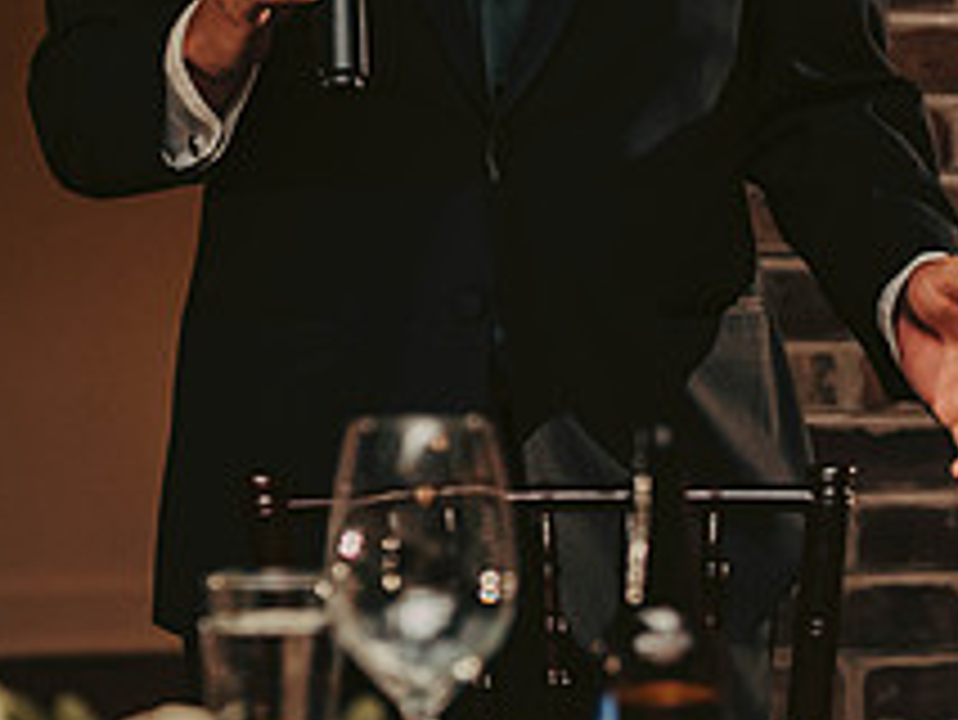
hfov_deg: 10.7
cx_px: 90
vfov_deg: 8.1
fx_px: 5067
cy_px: 34
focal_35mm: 183
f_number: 3.2
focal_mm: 70
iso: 1600
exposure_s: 1/200
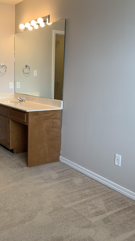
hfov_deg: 30.7
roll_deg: -1.5
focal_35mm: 38
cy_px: 121
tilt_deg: -10.5
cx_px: 35
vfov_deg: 52.8
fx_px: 242
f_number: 1.8
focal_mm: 4.25
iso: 64
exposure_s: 1/60
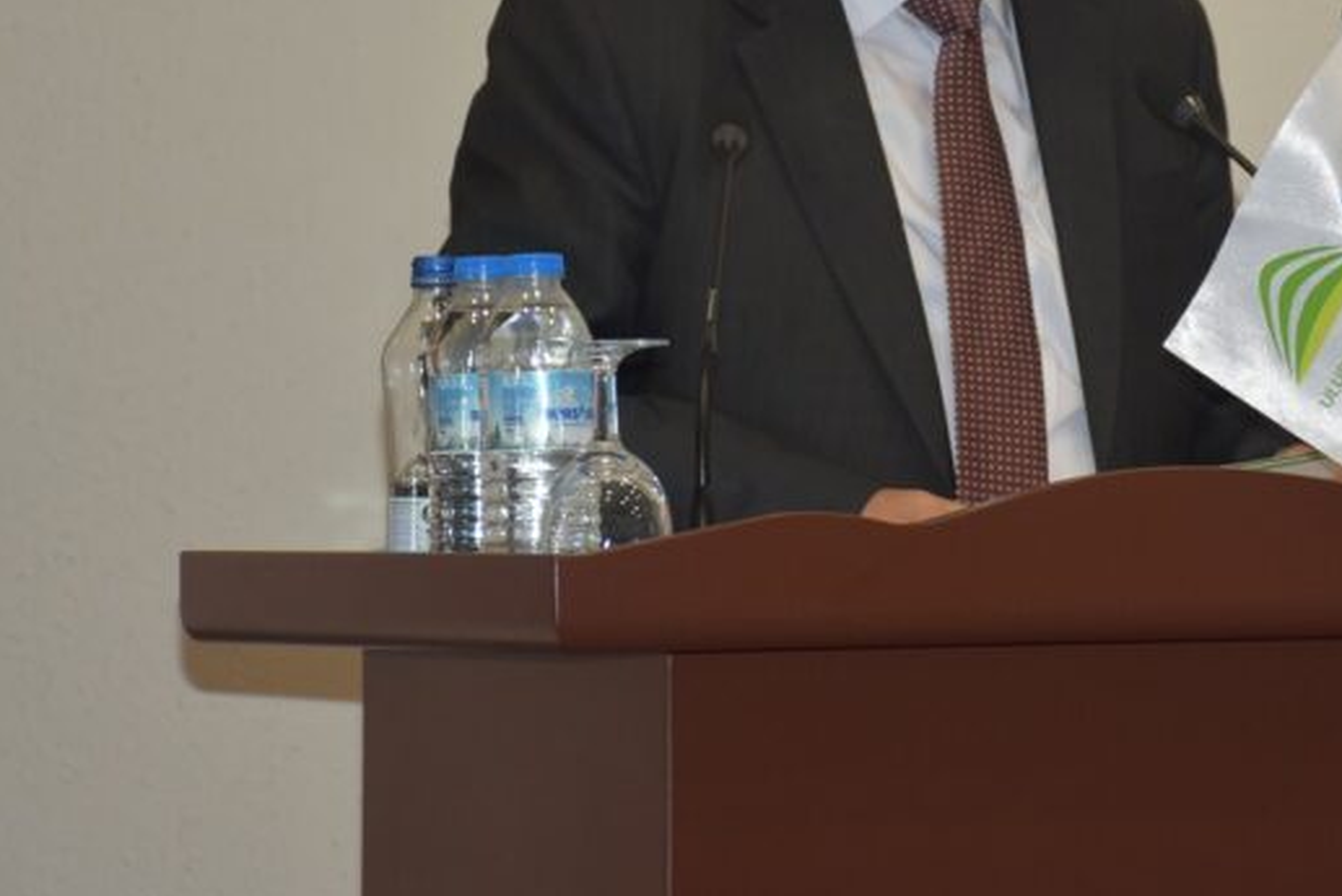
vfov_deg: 6.0
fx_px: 8535
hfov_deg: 9.0
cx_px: 992
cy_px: 135
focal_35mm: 229
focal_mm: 85
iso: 900
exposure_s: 1/60
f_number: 5.3
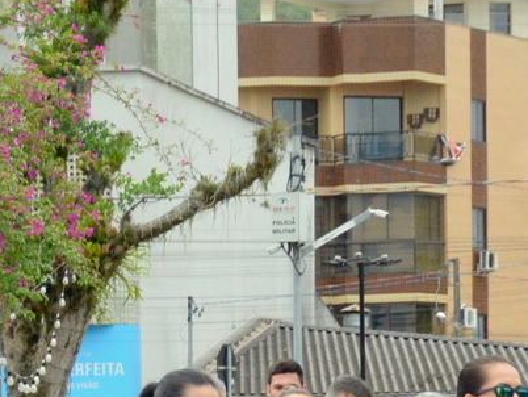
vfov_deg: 5.7
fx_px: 3936
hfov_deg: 7.7
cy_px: 683
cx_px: 482
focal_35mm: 258
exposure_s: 1/1000
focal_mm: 45
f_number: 4.8
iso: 800
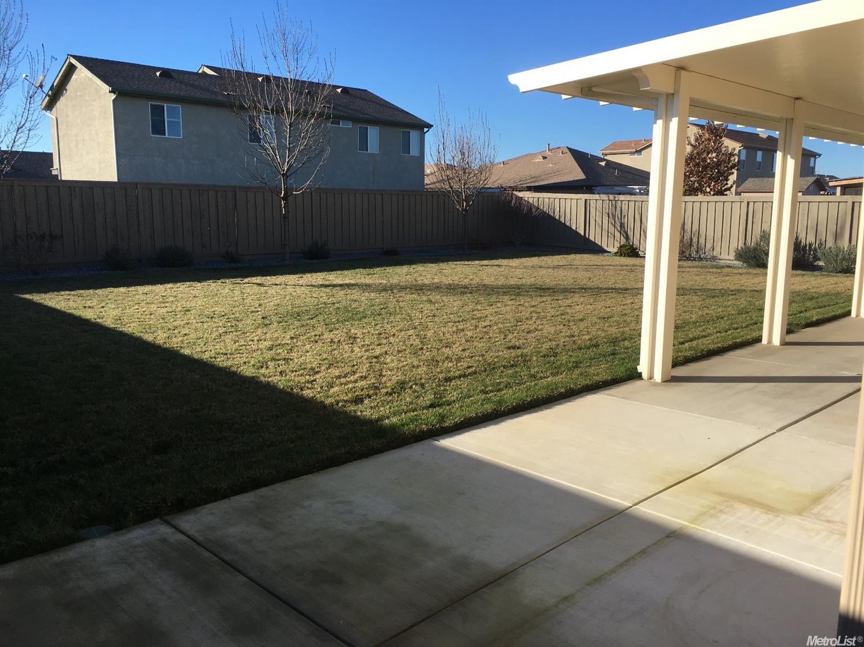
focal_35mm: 29
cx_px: 432
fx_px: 724
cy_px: 324
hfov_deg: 61.7
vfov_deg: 48.2
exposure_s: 1/1241
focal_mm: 4.15
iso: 25
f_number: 2.2
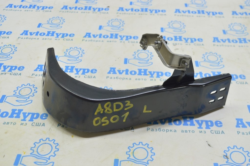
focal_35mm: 44
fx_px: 302
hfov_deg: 45.0
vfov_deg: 30.8
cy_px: 83
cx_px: 125
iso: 400
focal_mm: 29
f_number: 5.6
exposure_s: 1/20
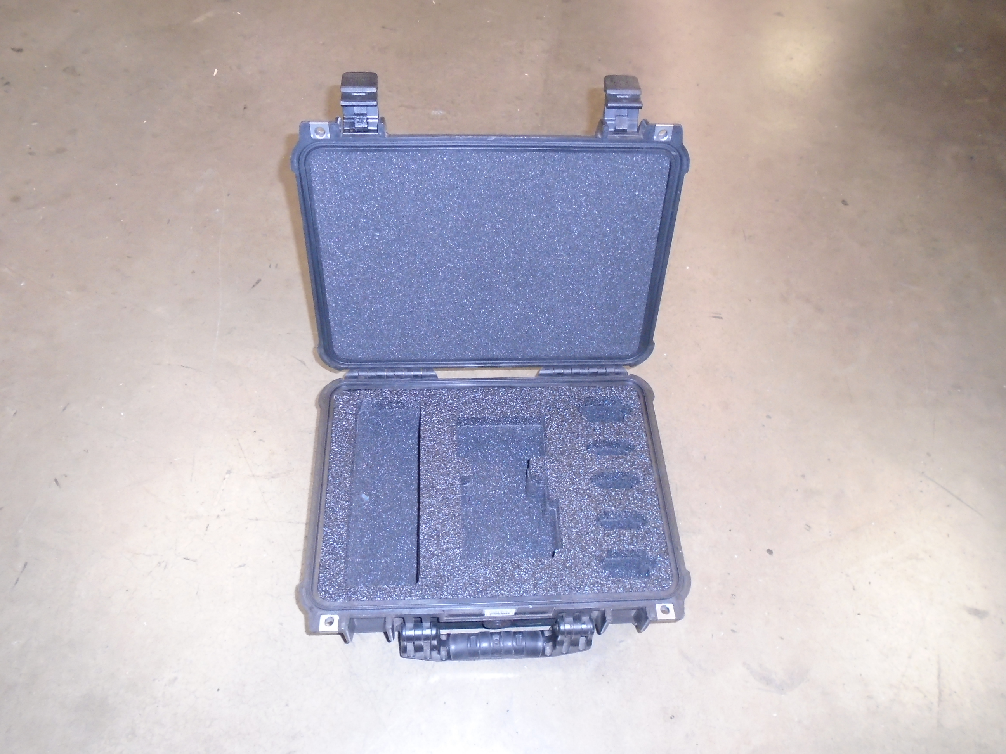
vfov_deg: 53.1
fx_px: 756
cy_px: 377
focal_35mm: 26
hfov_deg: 67.3
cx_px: 503
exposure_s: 1/50
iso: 400
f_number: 3.2
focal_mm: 4.6
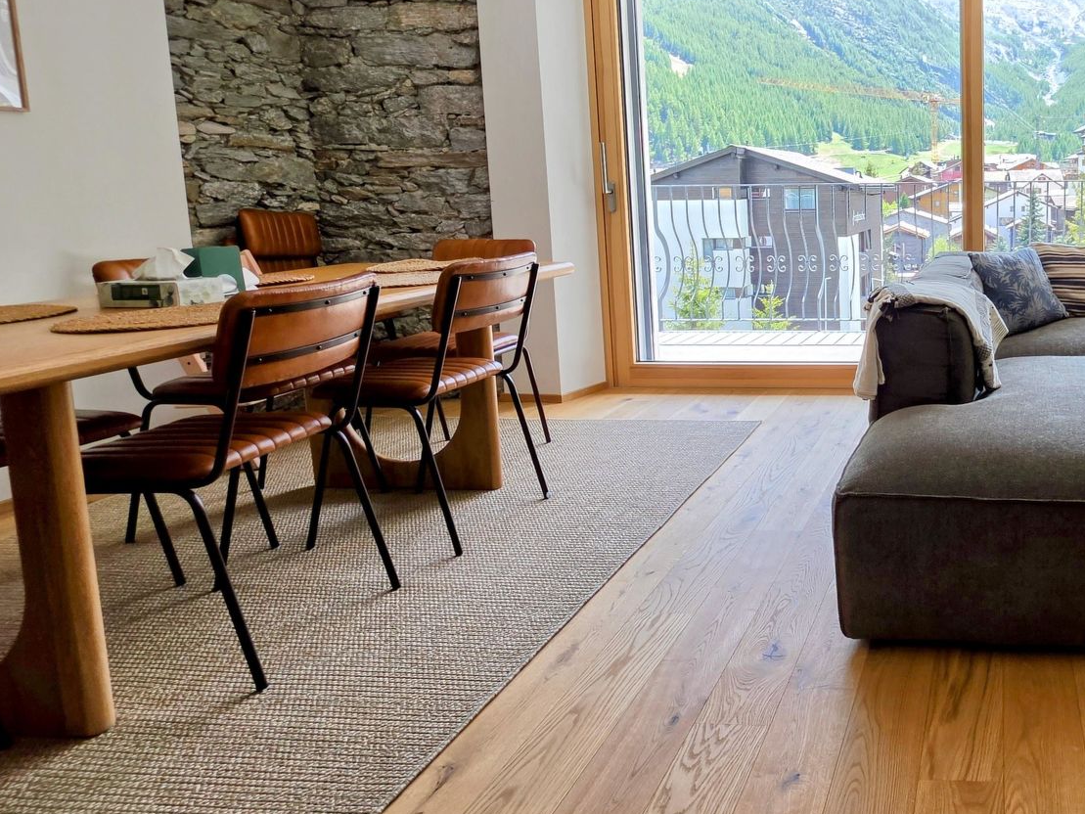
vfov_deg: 55.9
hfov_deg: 61.6
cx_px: 955
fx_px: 752
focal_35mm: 24
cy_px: 287
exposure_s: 1/105
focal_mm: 2.2
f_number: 1.9
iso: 16
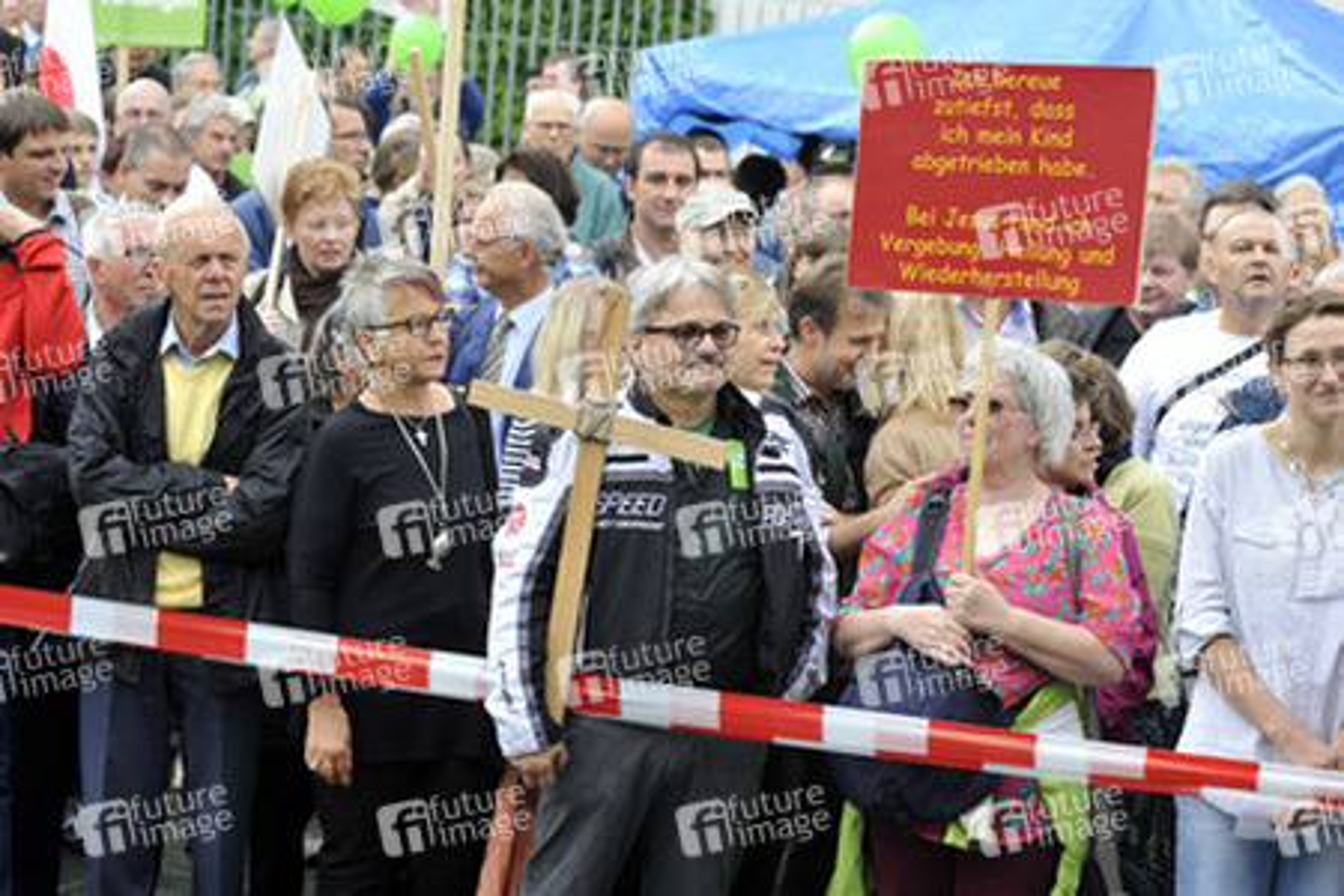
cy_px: 448
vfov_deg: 14.9
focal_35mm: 92
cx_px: 672
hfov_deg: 22.1
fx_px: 3434
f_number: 5
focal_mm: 92
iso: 640
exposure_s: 1/640
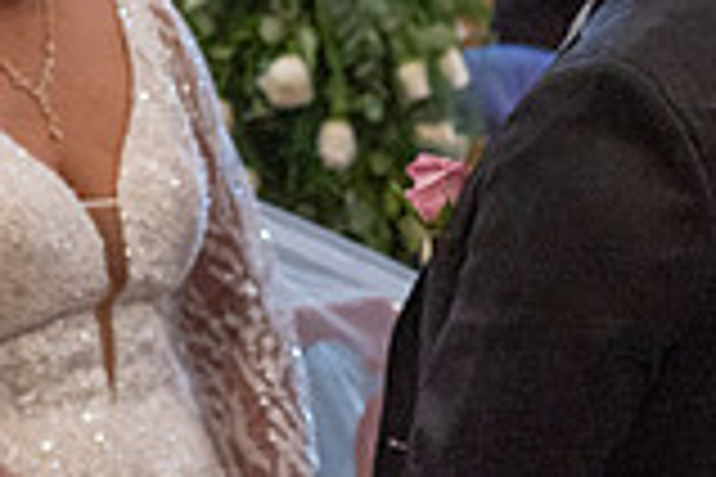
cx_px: 221
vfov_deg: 10.7
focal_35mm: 128
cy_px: 142
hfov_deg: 16.0
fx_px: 2546
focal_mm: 35
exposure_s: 1/100
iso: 2500
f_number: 5
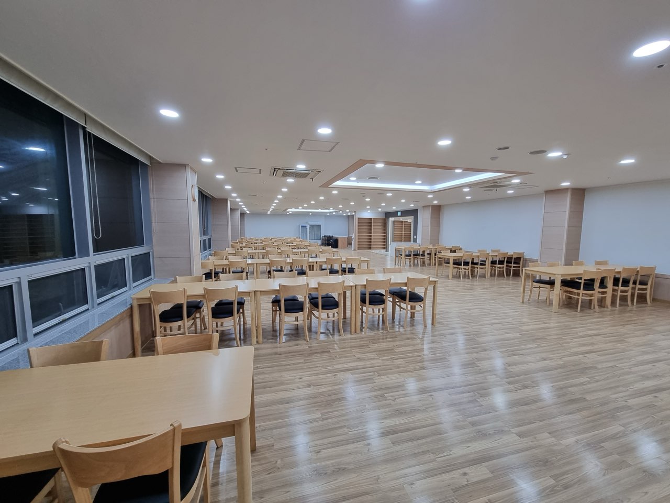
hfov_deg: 106.2
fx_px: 252
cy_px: 252
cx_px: 335
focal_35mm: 13
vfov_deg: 89.9
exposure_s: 1/60
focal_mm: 2.2
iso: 320
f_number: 2.2
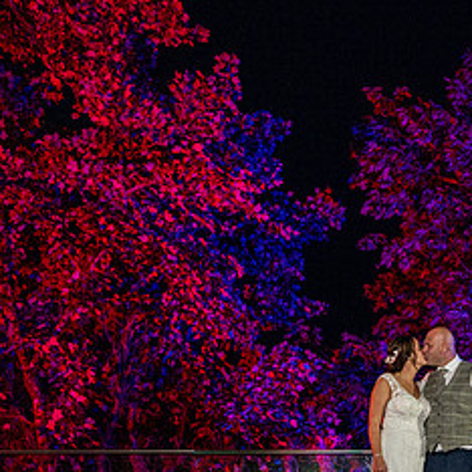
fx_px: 956
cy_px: 324
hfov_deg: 27.0
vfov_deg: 27.5
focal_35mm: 62
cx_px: 402
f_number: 2.8
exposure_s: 1/100
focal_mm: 24
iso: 3200
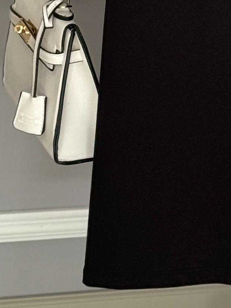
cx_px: 296
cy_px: -206
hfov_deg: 6.1
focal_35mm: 242
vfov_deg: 8.0
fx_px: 2153
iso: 100
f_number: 1.78
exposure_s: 1/94
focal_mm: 6.76
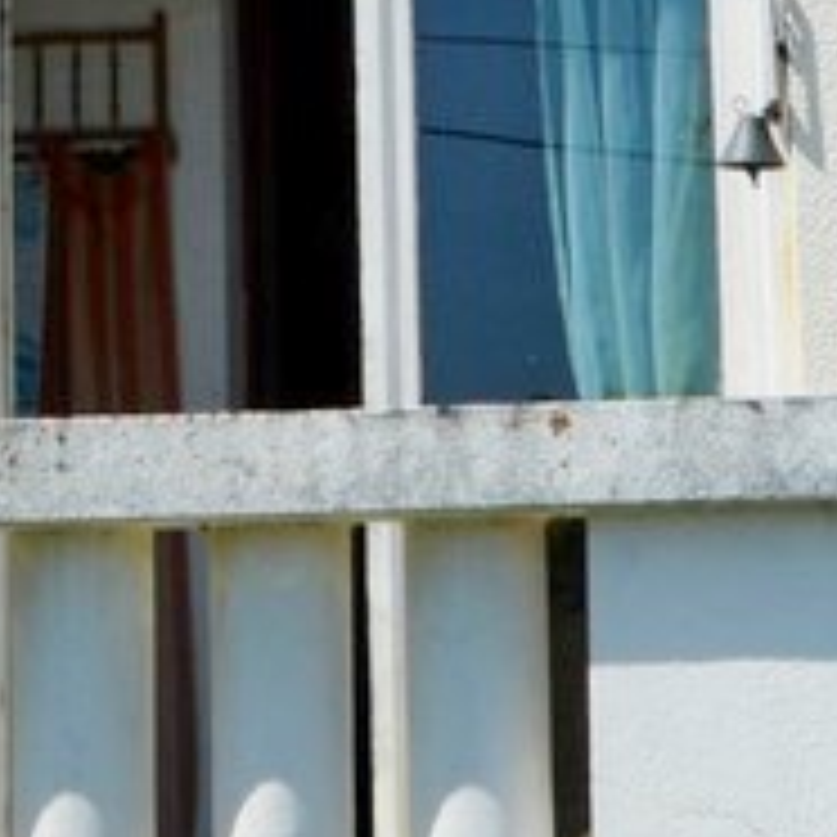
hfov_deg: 11.8
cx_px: 216
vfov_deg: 11.7
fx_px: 4049
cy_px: 61
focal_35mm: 148
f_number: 9
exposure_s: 1/320
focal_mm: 12
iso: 100
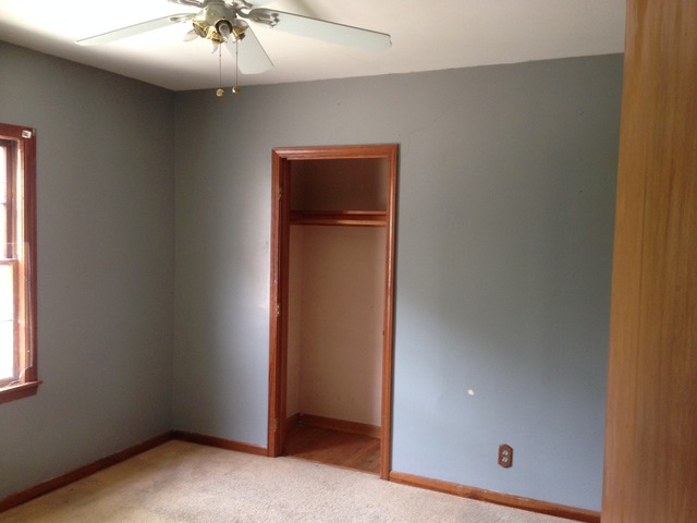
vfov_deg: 42.9
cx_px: 348
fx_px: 664
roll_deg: -0.4
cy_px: 262
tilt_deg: -2.2
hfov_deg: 55.4
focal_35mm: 33
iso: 125
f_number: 2.4
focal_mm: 4.12
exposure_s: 1/20
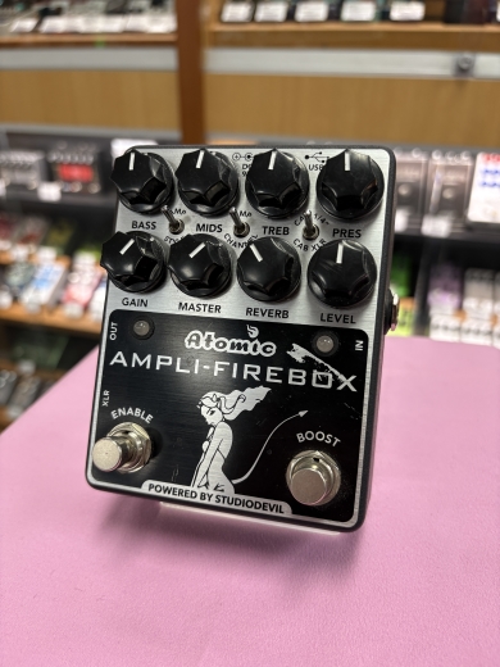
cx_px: 250
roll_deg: -0.2
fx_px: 501
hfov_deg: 53.1
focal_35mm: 26
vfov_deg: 67.3
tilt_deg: -28.1
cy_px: 334
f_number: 1.6
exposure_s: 1/60
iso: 160
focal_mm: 5.96
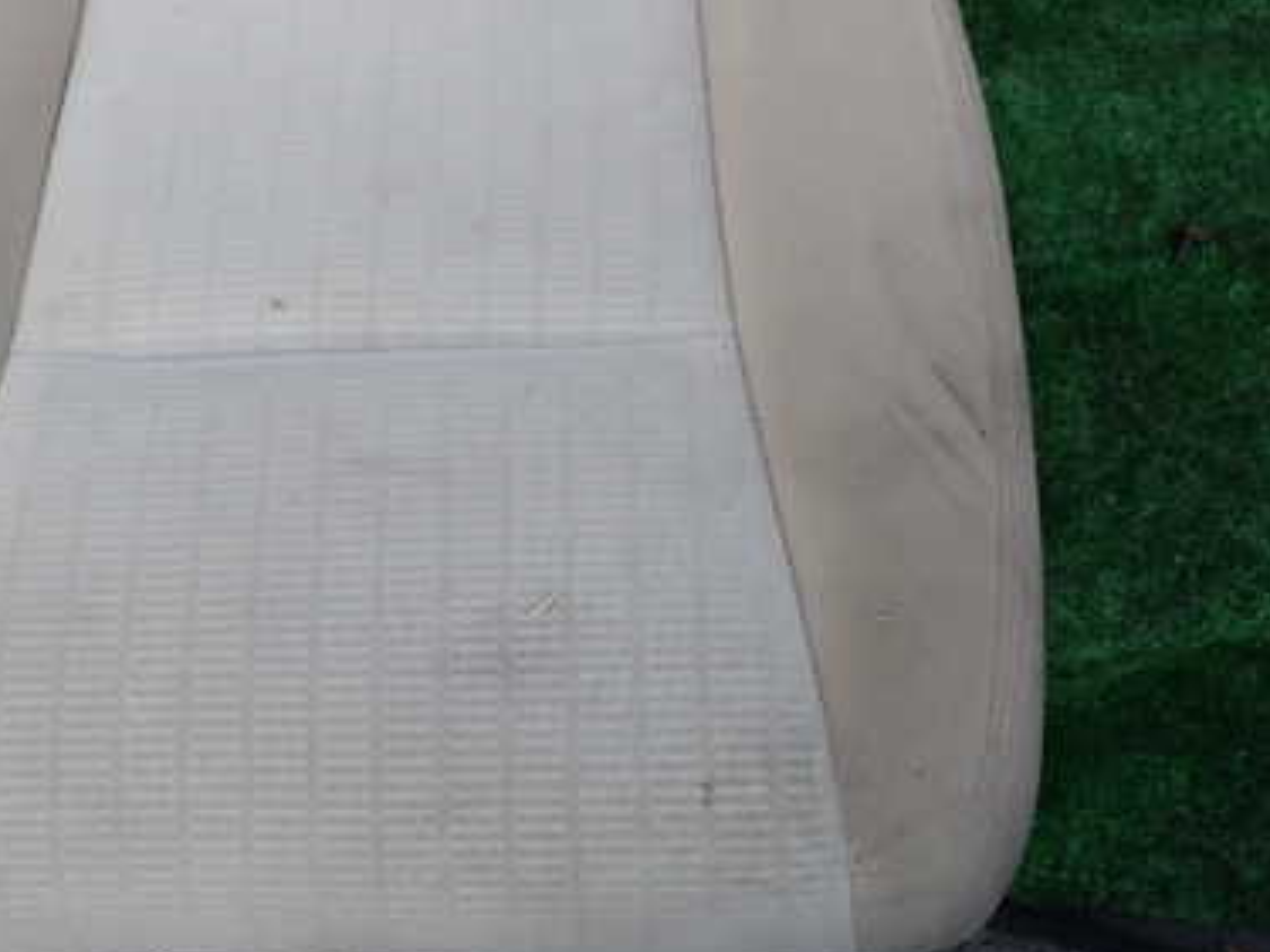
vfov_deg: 30.1
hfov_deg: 39.1
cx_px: 403
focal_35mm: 48
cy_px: 352
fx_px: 1760
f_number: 3.2
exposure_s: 1/400
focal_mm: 5.4
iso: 100
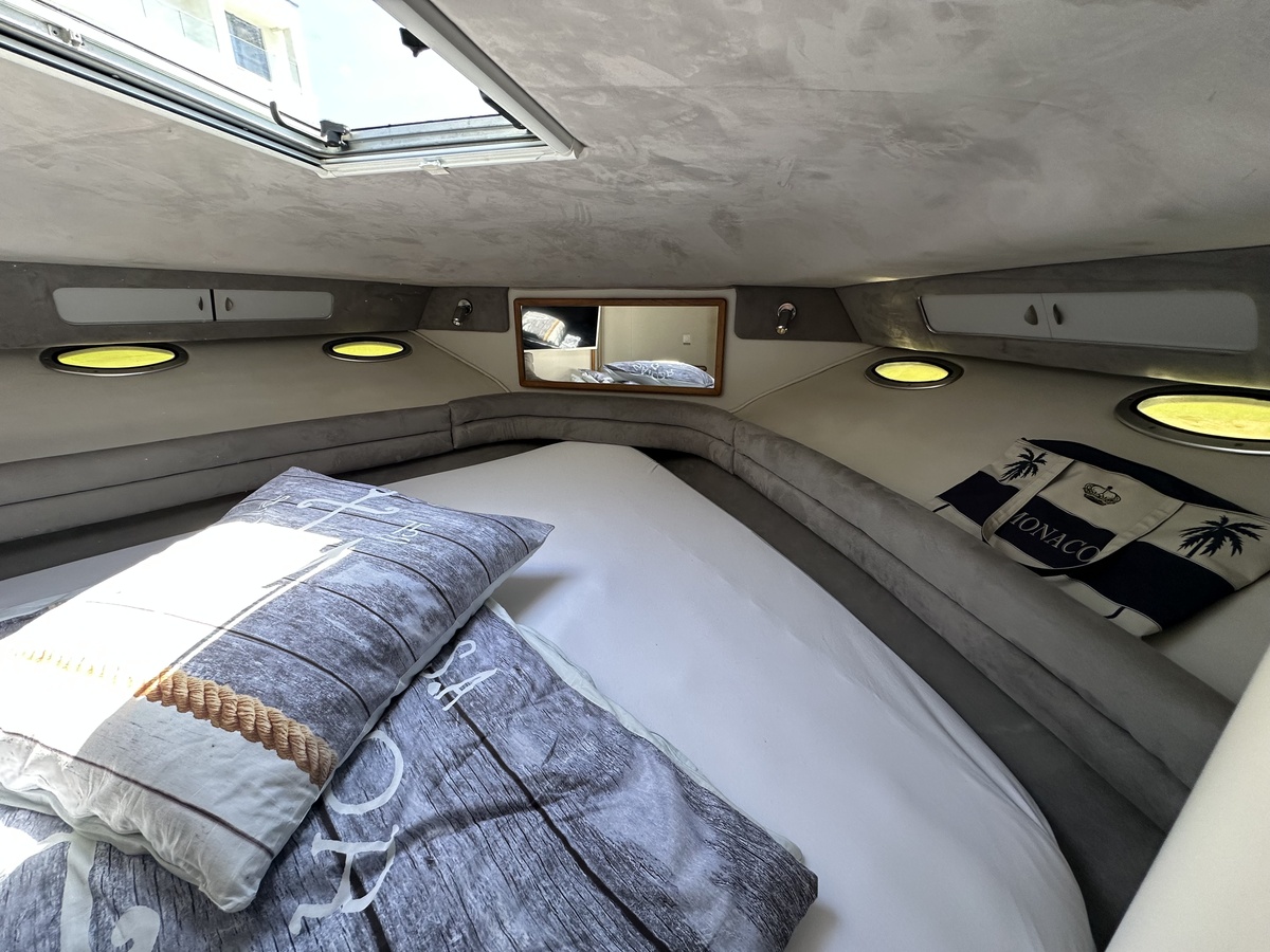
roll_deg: +0.1
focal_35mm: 14
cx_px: 635
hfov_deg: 102.1
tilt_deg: -19.0
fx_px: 514
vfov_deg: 85.7
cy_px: 476
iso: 125
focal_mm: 2.22
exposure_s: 1/99
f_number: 2.2
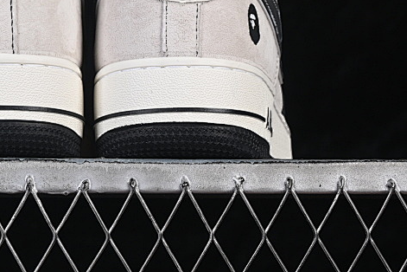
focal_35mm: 172
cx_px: 79
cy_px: -36
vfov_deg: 7.9
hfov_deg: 11.9
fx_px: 1944
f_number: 8
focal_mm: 50
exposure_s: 1/80
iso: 160
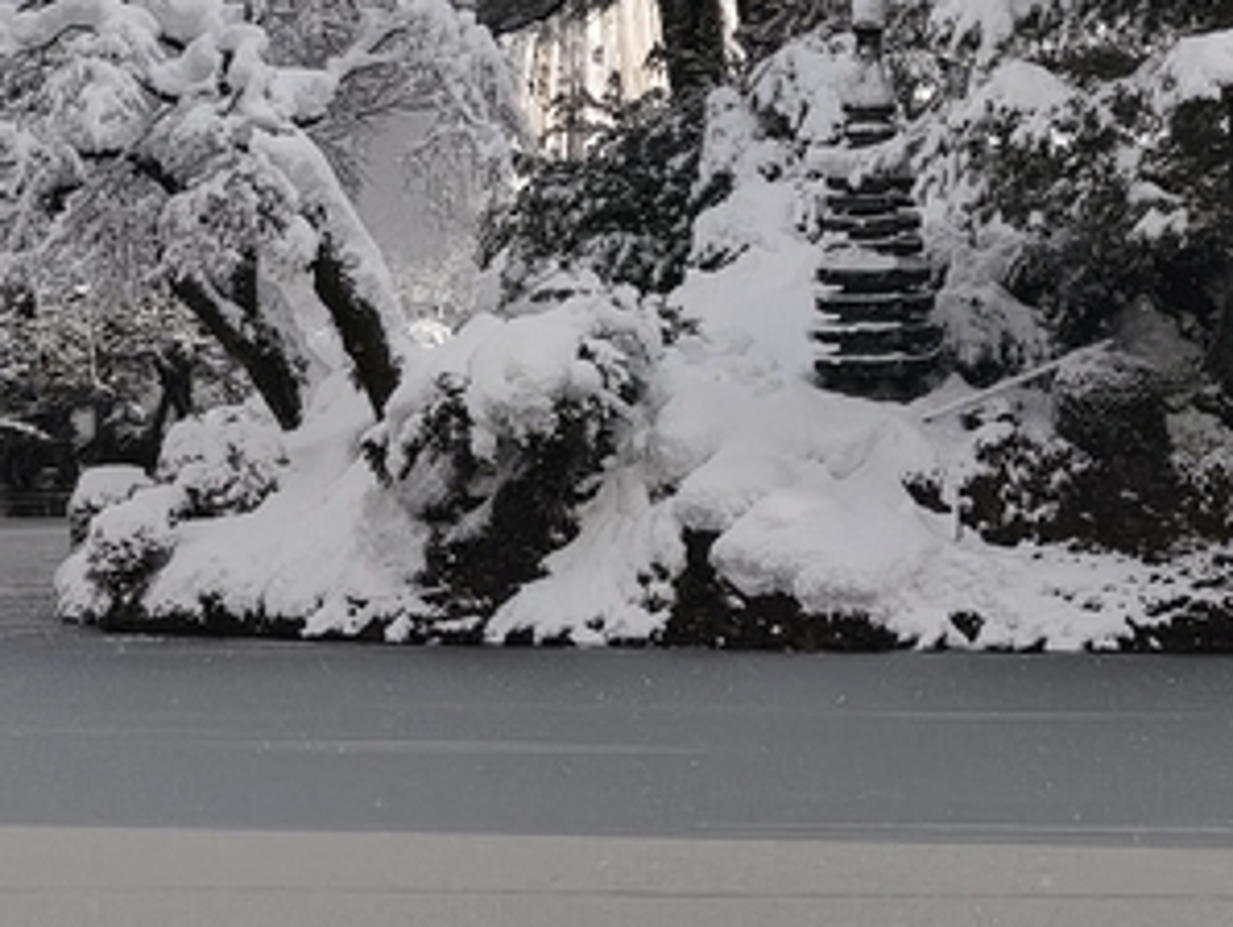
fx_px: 11087
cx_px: -770
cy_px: -195
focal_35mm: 311
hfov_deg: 6.3
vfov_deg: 4.8
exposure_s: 1/1227
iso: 50
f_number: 1.63
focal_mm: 8.72
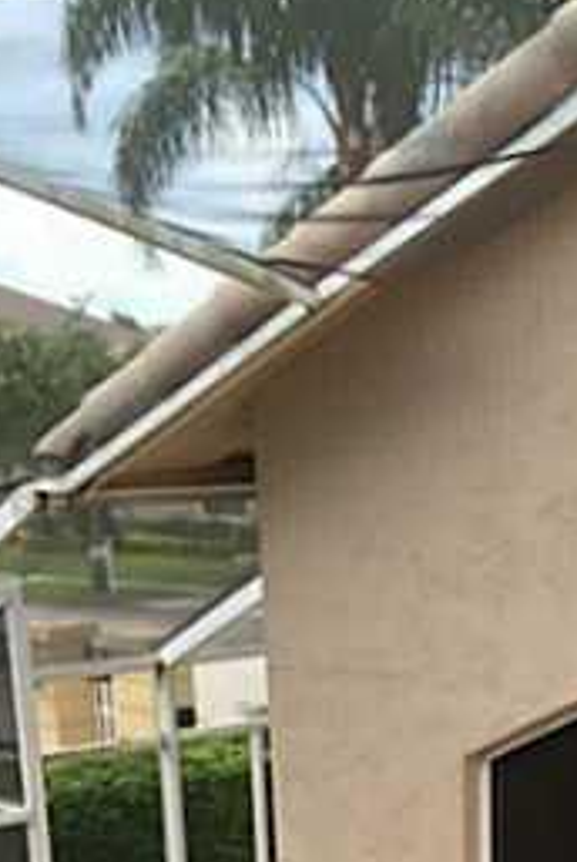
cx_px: 617
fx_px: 1798
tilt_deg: -18.0
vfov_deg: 24.7
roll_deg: -0.3
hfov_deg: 17.7
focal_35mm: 75
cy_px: 996
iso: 32
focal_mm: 4.15
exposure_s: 1/520
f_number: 2.2
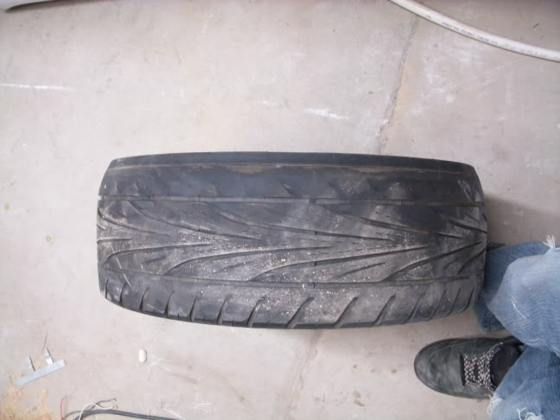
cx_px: 280
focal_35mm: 38
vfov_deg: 37.7
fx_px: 615
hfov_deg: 49.0
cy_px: 210
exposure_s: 1/8
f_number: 3.3
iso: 320
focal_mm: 6.3
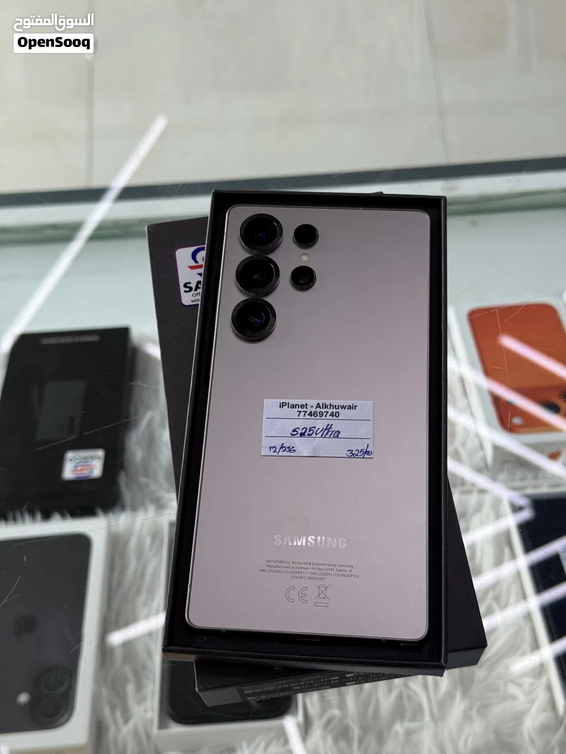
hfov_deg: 30.3
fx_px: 1046
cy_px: 377
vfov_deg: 39.7
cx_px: 283
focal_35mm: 48
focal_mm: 6.76
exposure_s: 1/282
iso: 64
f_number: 1.78
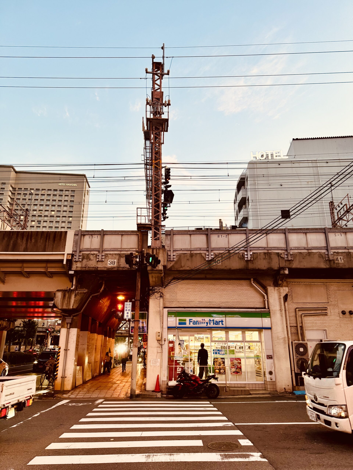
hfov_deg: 56.8
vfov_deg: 71.6
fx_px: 326
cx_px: 176
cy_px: 235
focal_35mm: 24
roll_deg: +0.6
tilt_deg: +19.7
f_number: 1.78
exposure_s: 1/120
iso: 200
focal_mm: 6.76
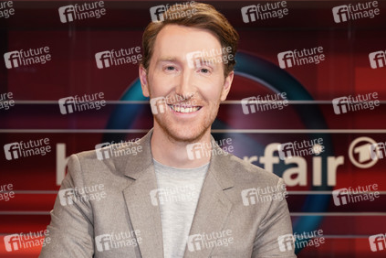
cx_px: 186
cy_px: 126
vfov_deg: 27.5
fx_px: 525
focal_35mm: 49
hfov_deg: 40.3
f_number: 5
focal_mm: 46
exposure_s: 1/125
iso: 1600
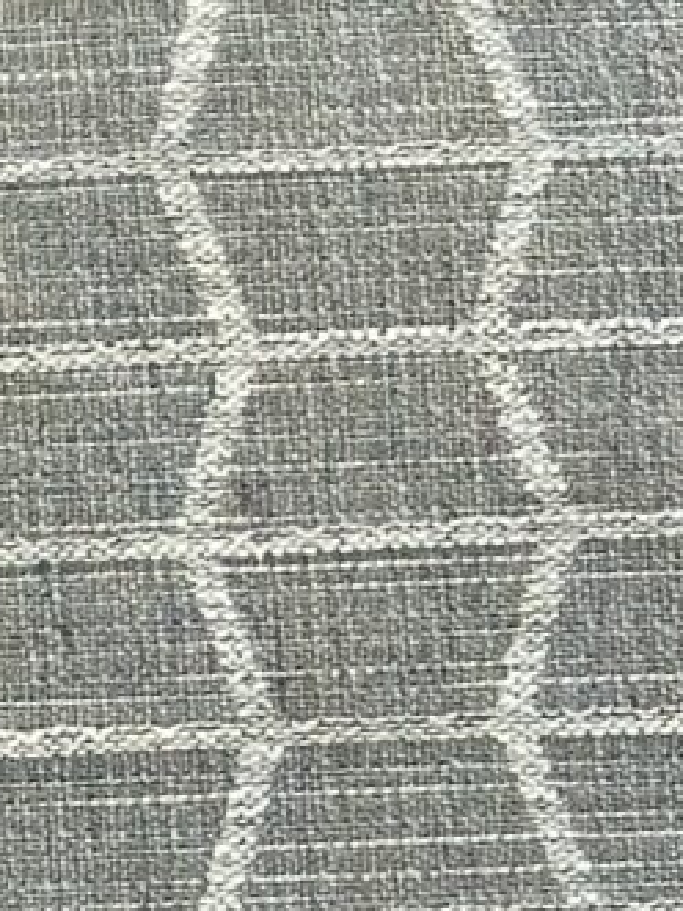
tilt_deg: -15.6
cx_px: -353
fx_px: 9766
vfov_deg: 5.3
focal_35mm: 371
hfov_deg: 4.0
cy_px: 1274
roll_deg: +2.8
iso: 64
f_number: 1.78
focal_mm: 6.86
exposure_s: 1/120
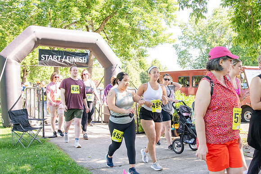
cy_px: 87
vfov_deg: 36.8
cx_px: 130
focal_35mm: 36
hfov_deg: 53.2
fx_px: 261
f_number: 3.5
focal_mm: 24
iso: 500
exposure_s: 1/400
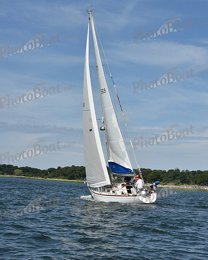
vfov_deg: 23.8
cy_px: 115
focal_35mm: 80
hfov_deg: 19.2
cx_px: 104
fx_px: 615
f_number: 11
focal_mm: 70
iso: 320
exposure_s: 1/1000
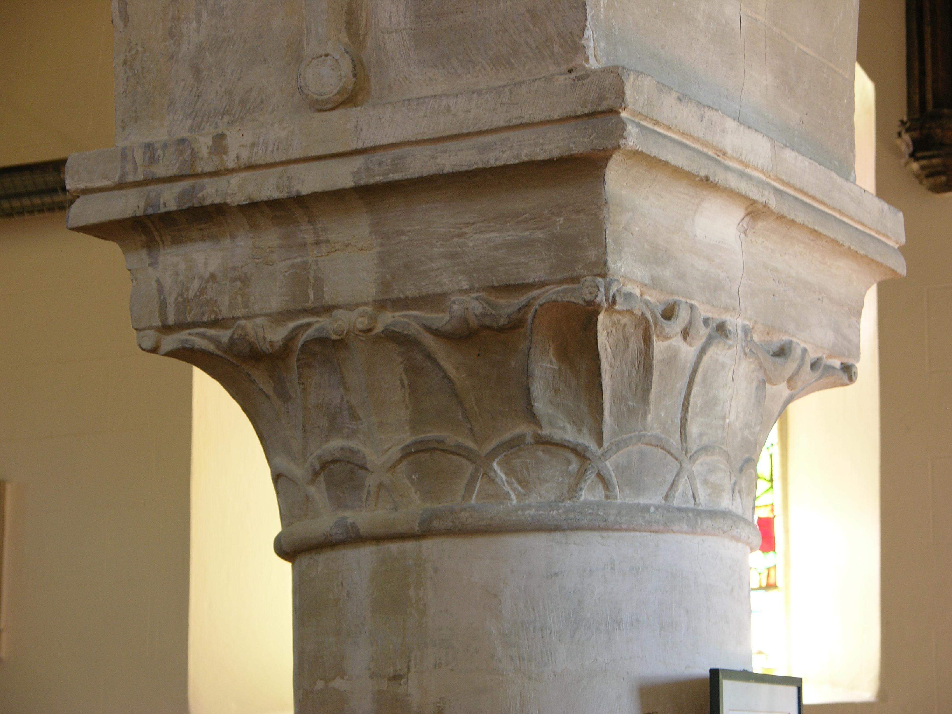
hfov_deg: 16.4
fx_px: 3300
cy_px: 357
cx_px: 476
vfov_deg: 12.3
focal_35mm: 120
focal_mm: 29.5
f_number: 3.7
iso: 75
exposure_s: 1/3.9
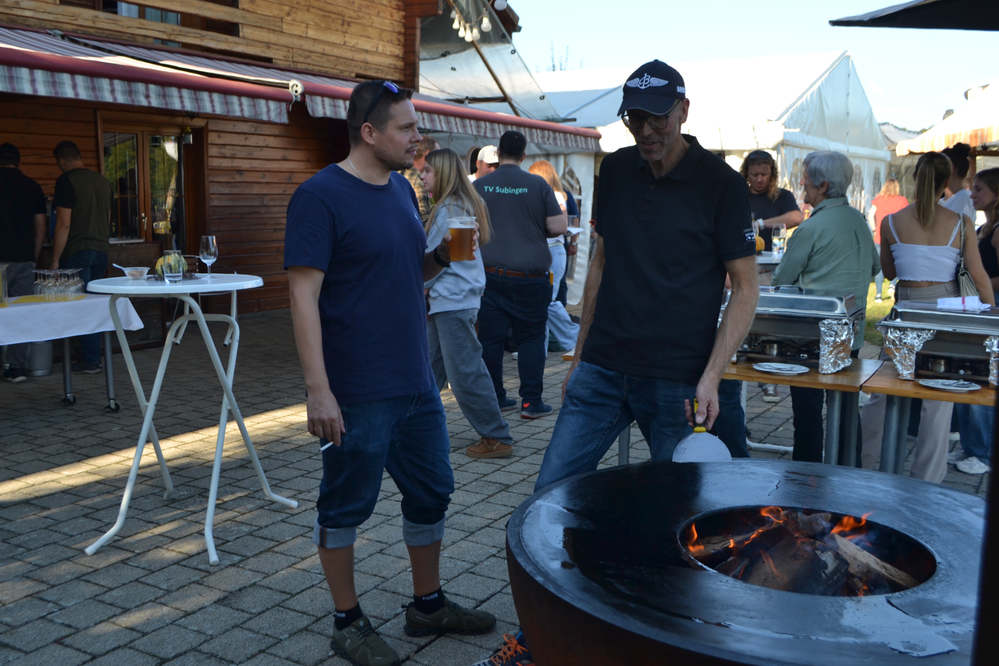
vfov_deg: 36.9
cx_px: 500
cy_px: 333
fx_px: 999
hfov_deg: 53.1
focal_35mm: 36
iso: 100
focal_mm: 24
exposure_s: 1/125
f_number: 5.6
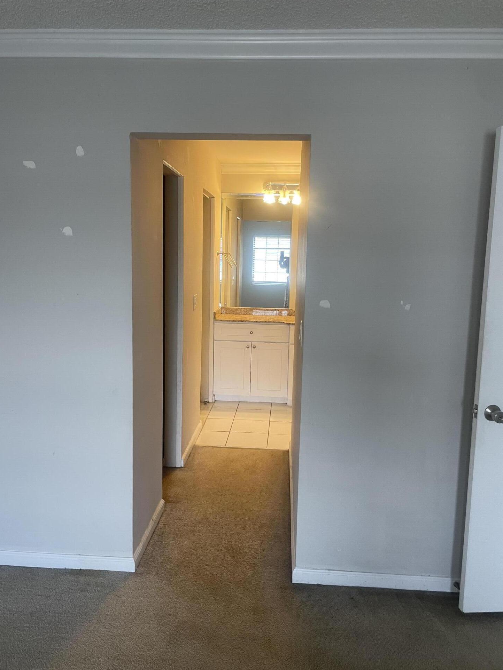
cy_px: 328
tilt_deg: -6.8
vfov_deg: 65.3
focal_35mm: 27
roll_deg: -1.8
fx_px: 523
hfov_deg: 51.3
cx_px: 248
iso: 100
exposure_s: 1/60
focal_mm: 4.2
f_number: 1.6
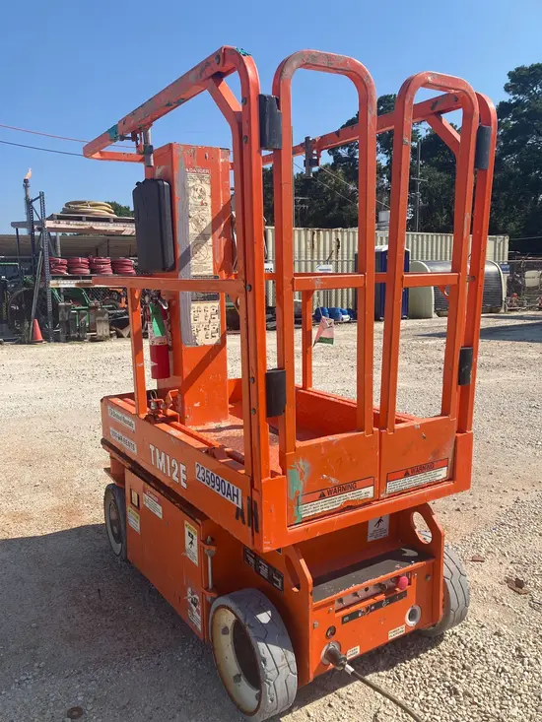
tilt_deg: -7.9
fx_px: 584
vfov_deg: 63.4
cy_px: 361
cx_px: 271
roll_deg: -1.0
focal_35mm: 28
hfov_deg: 49.8
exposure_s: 1/1799
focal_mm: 3.99
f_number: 1.8
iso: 32
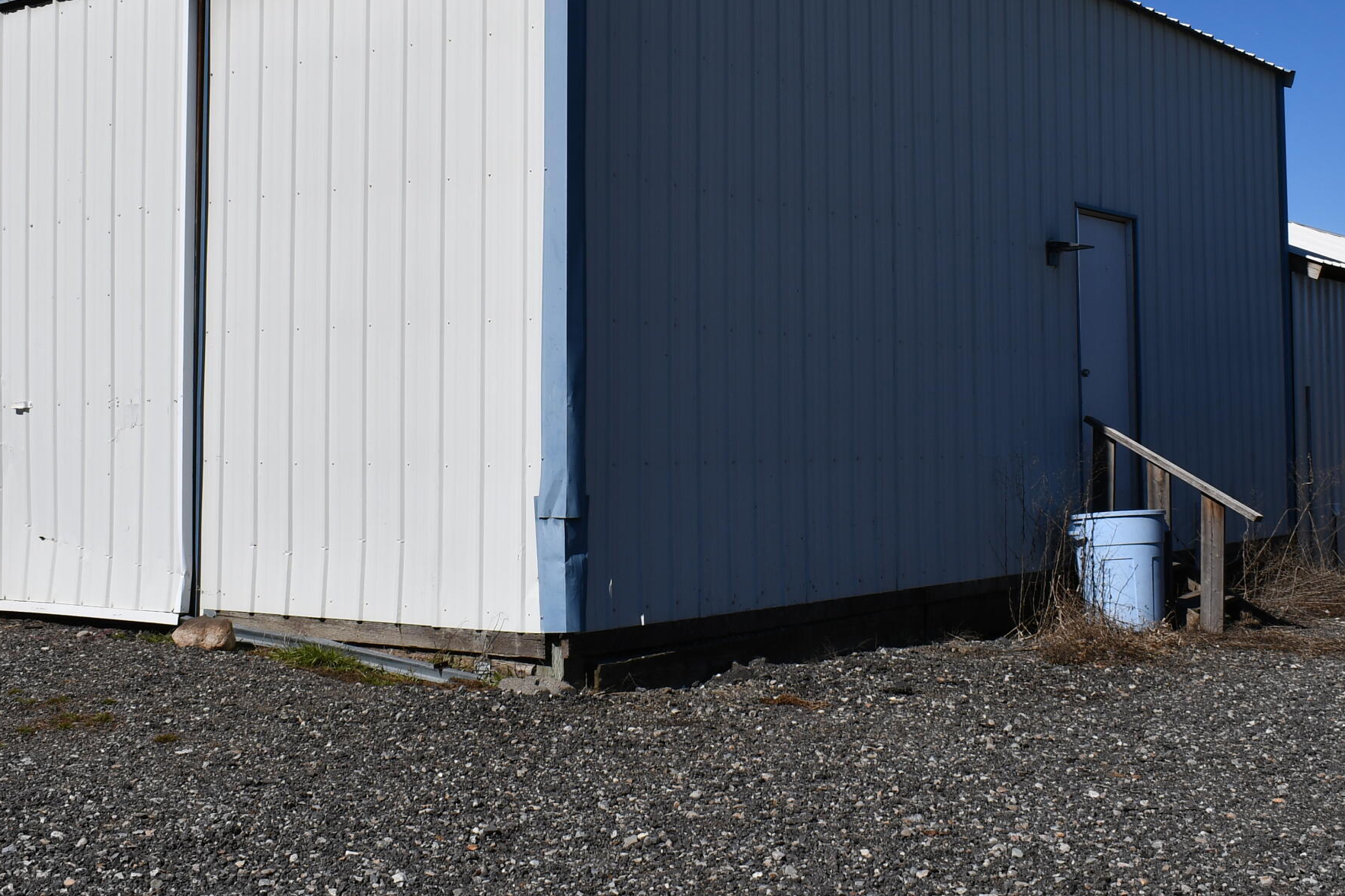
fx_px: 1905
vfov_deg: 26.2
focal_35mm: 51
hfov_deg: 38.9
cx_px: 713
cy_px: 258
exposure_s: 1/500
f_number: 11
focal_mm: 20
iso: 100
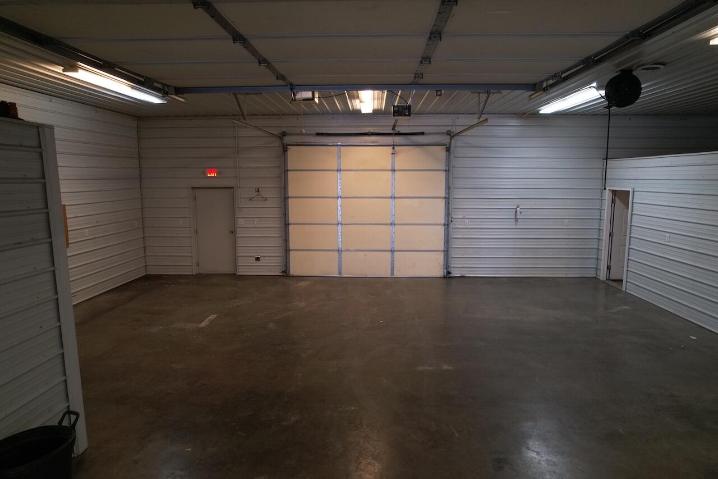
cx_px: 359
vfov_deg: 57.2
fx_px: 439
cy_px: 240
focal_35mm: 22
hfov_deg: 78.6
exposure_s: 1/10
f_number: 2.8
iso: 570
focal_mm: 8.38
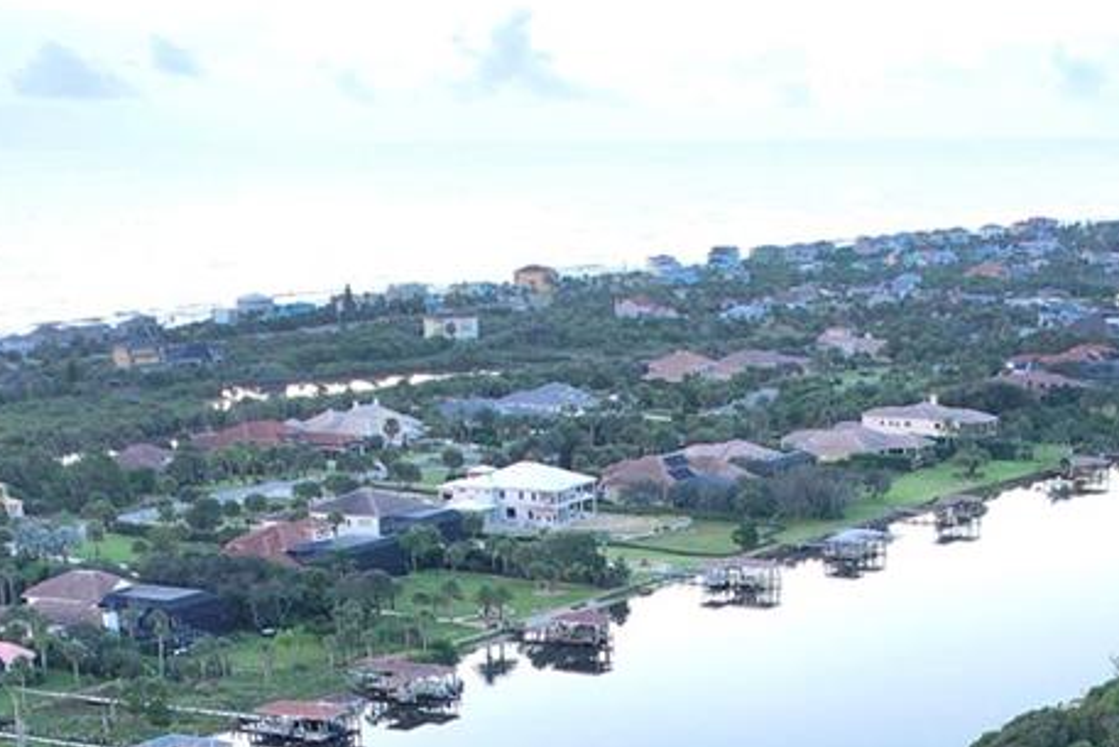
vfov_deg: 16.4
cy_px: 1080
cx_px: 727
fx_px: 2394
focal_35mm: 77
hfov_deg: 26.2
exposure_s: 1/80
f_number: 2.8
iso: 100
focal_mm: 8.38
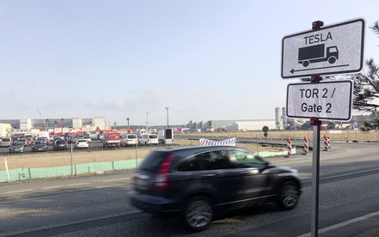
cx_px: 187
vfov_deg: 49.3
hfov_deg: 72.5
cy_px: 127
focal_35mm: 25
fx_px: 258
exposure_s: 1/60
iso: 100
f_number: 5
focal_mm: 8.8
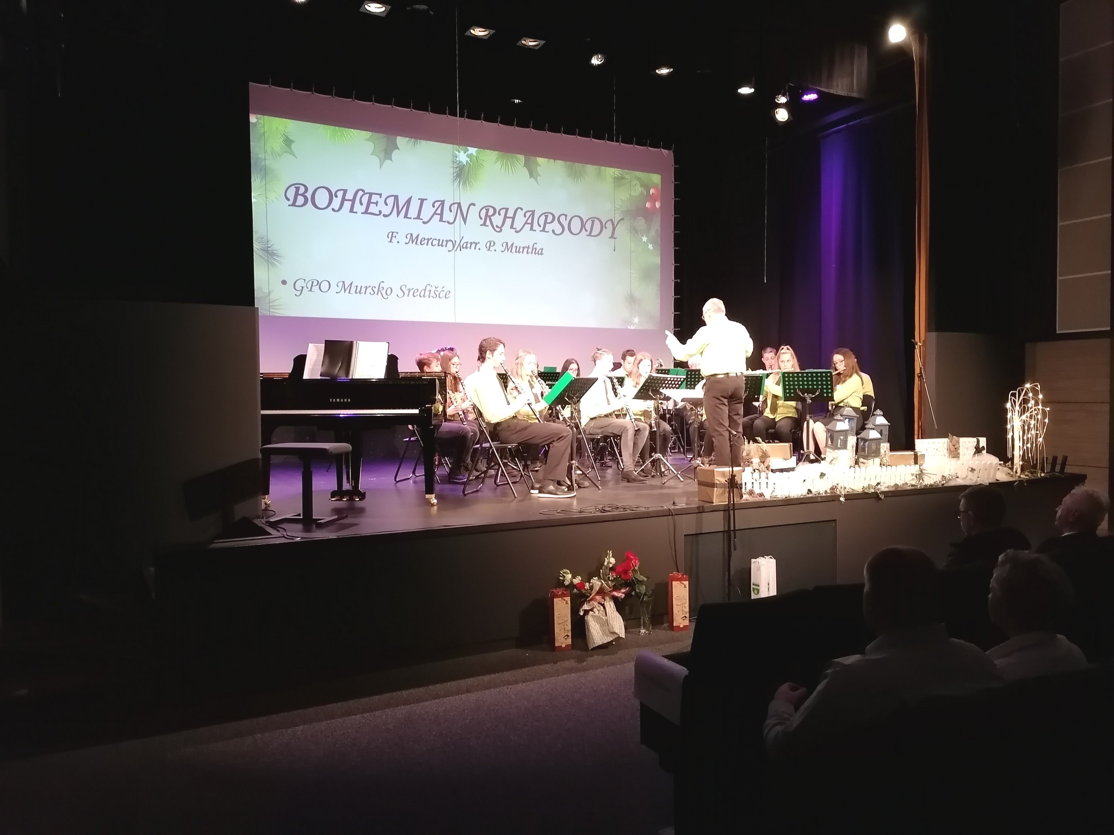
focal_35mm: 27
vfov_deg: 51.4
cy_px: 418
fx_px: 869
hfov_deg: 65.3
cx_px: 557
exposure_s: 1/25
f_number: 1.8
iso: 500
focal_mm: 4.75
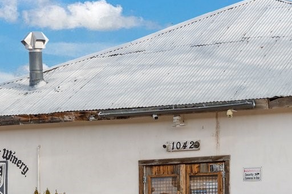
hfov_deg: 14.6
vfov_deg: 9.7
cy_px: 223
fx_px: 1135
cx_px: 182
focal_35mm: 140
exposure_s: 1/125
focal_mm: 35
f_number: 9
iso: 320
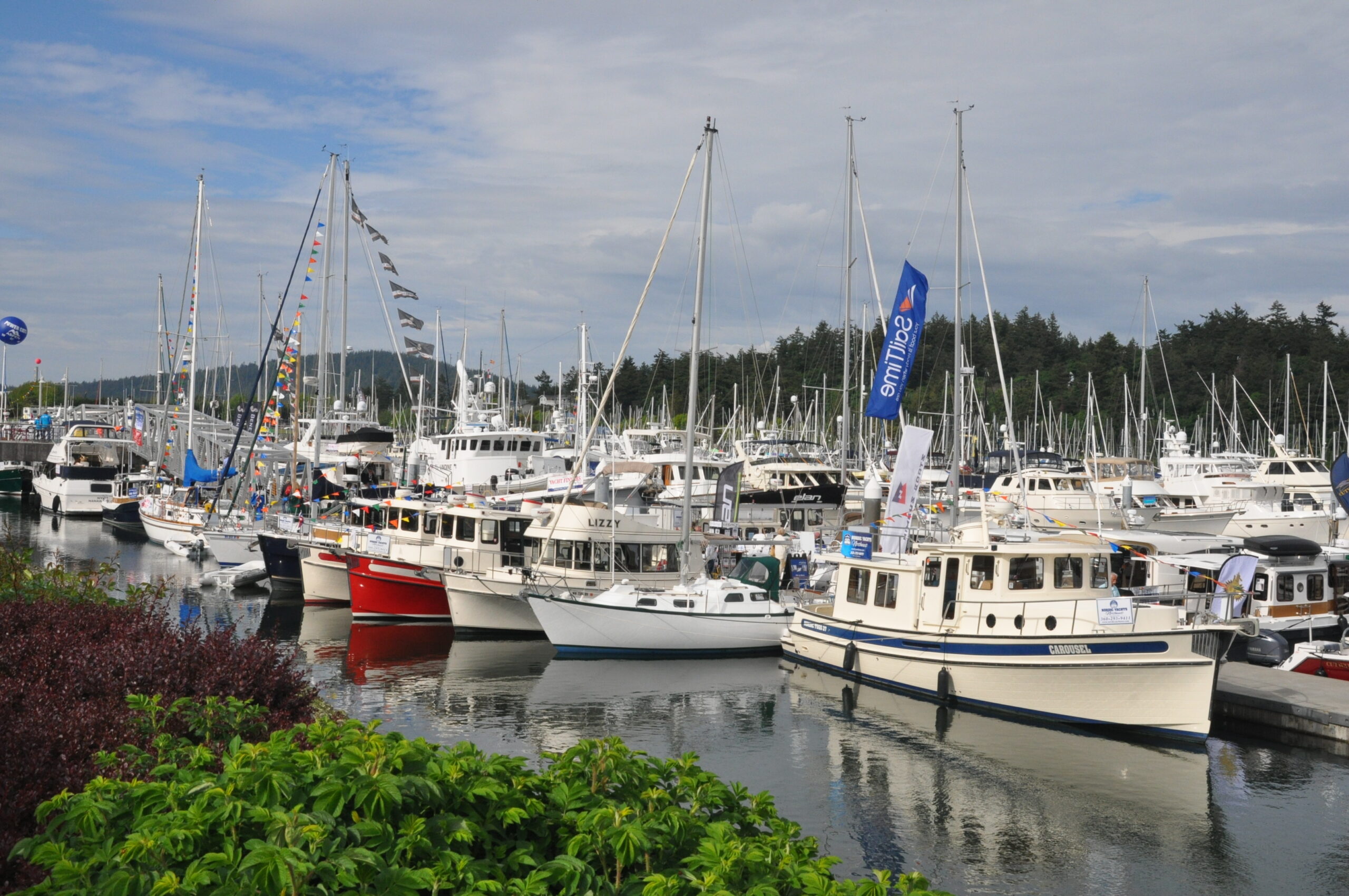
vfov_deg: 34.1
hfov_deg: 49.6
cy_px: 448
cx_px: 674
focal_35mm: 39
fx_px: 1460
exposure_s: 1/800
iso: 800
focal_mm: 26
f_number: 14
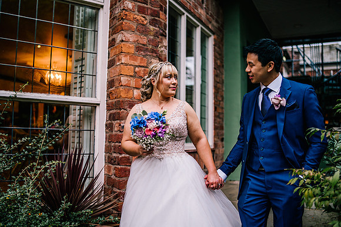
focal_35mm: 35
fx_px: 332
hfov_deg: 54.4
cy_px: 114
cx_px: 170
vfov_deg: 37.9
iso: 125
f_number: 1.4
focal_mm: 35
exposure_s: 1/250
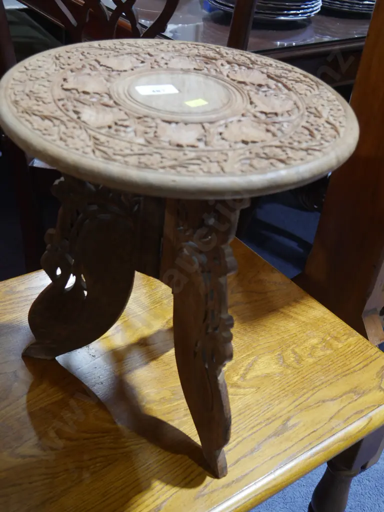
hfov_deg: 34.3
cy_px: 256
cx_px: 192
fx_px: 621
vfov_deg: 44.8
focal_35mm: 42
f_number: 4.6
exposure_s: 1/60
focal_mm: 21
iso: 1000
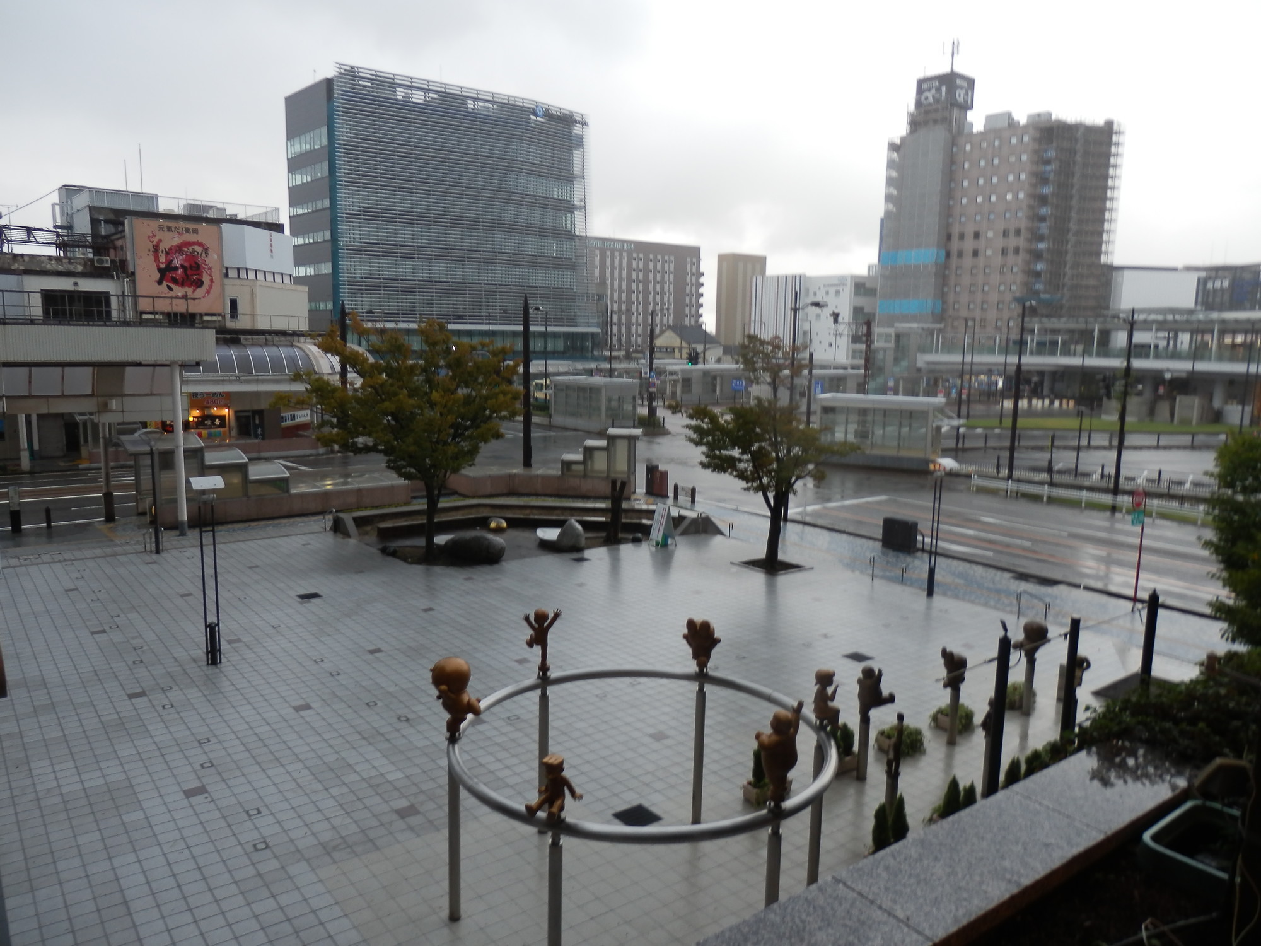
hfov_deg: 69.4
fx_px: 911
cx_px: 630
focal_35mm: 25
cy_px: 473
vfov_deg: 54.9
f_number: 3
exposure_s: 1/30
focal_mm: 4.5
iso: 80
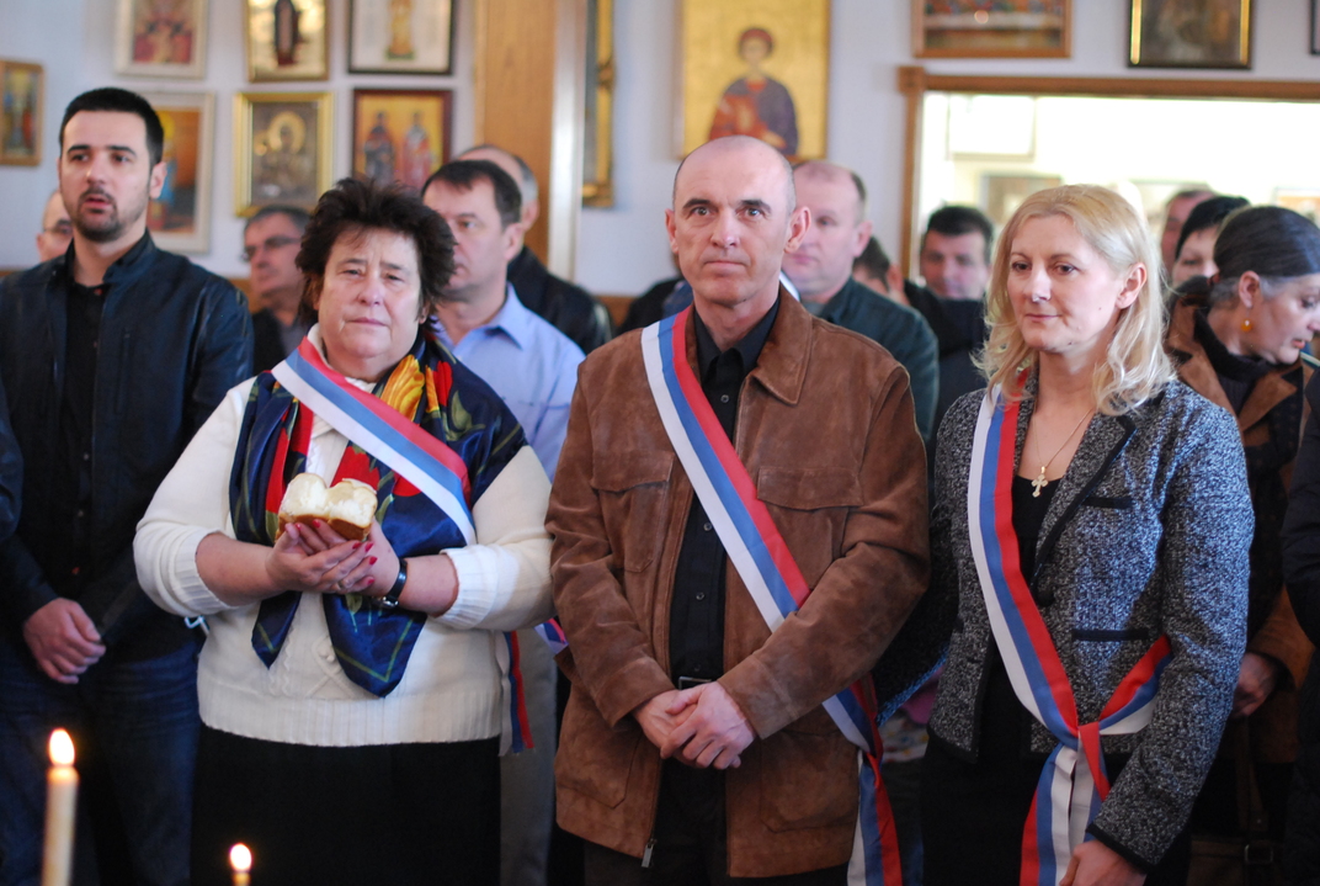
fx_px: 2755
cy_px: 443
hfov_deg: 26.9
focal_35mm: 75
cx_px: 660
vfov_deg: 18.3
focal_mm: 50
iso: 800
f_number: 1.8
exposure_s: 1/80
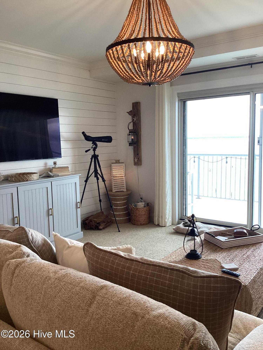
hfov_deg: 45.4
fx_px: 314
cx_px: 132
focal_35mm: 31
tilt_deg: -6.4
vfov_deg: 58.4
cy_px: 175
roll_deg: +0.0
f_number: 2.4
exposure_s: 1/120
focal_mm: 3.3
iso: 100
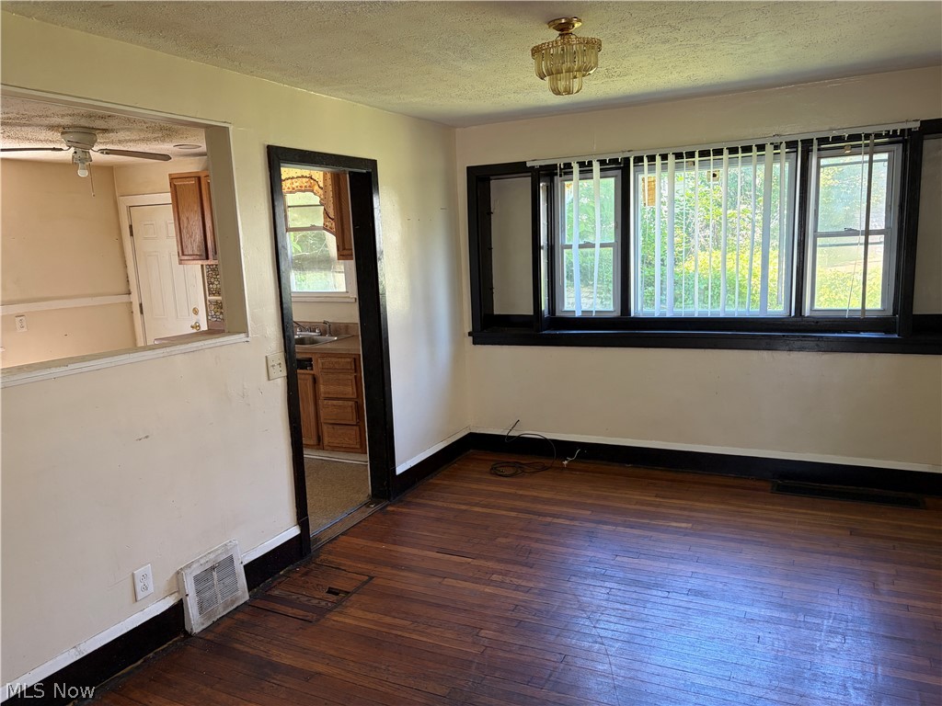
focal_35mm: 26
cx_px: 471
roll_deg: +2.7
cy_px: 353
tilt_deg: -9.3
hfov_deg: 67.3
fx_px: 708
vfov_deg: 53.1
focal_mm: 5.96
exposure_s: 1/96
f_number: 1.6
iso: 125
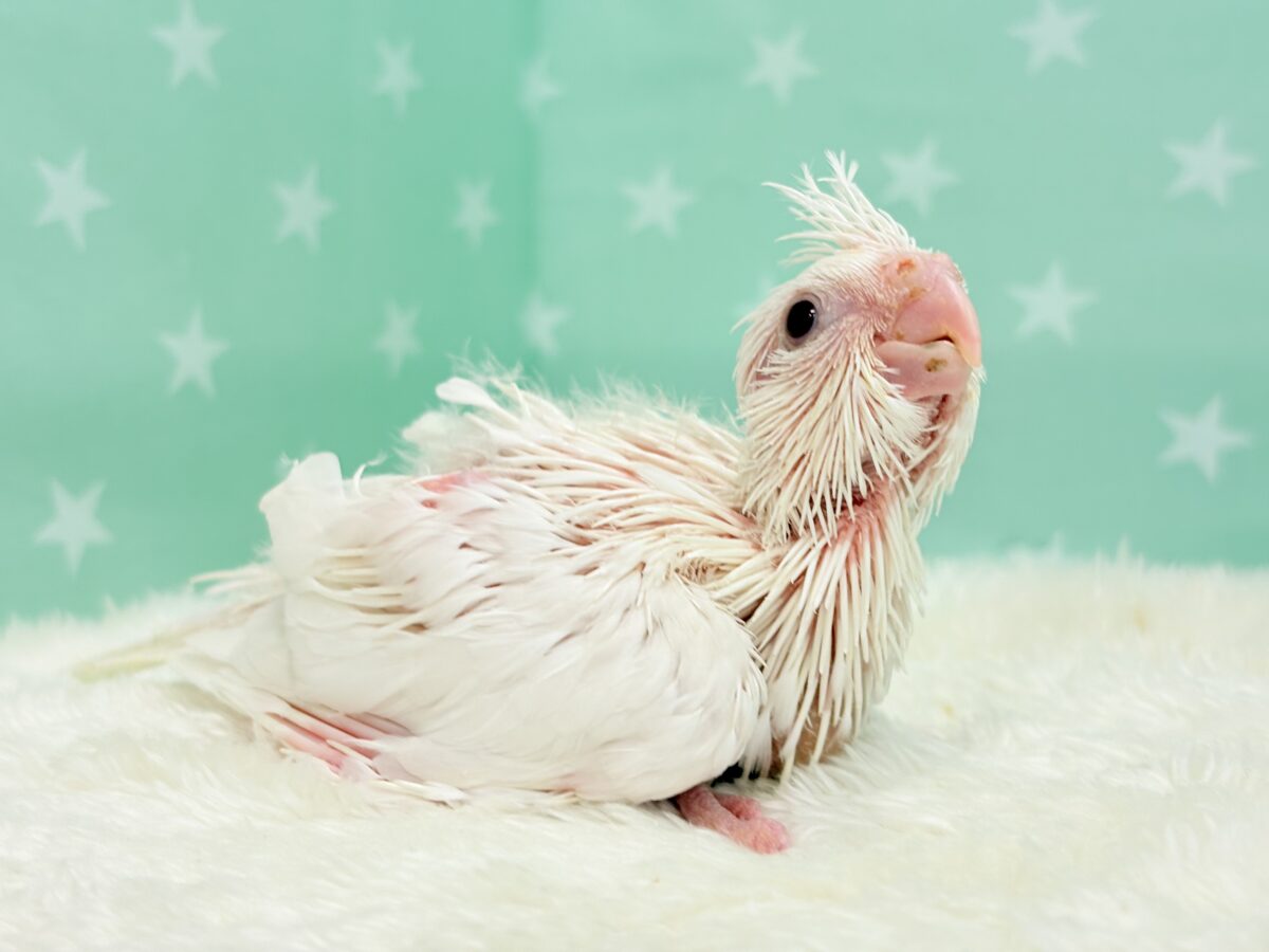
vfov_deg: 28.0
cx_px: 634
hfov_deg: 36.8
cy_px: 476
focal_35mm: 52
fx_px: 1906
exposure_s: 1/50
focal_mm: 5.96
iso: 32
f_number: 1.6
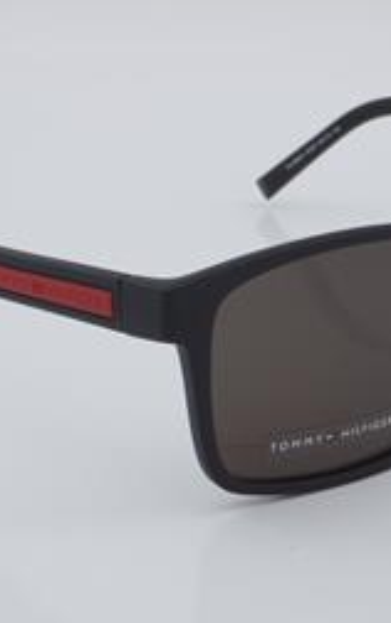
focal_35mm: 121
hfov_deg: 10.8
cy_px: 302
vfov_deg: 17.2
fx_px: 2058
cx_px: 290
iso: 100
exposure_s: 1/4
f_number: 32
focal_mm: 50
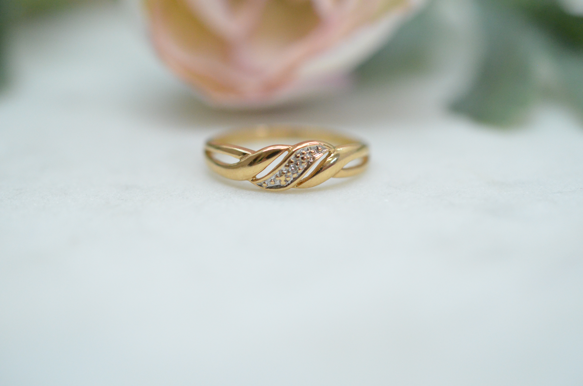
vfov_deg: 22.5
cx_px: 292
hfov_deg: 33.5
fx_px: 970
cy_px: 193
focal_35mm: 60
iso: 3200
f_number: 4
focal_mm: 40
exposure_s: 1/2000
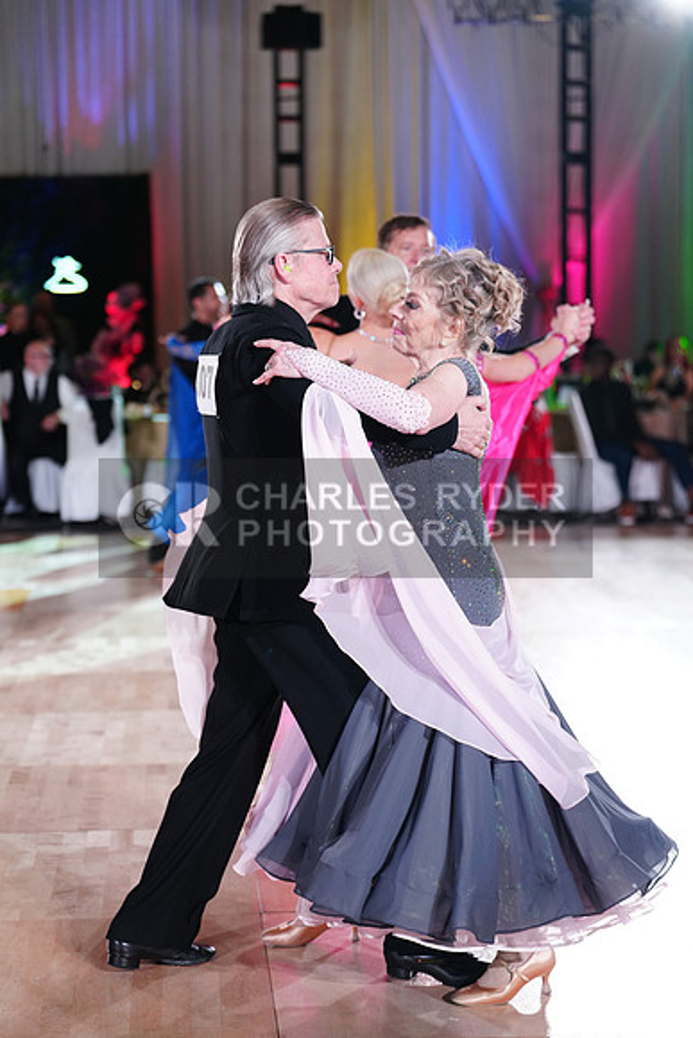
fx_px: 2078
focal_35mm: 72
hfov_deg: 18.9
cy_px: 519
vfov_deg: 28.1
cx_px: 346
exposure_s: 1/400
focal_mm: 72
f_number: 2.8
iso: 1600
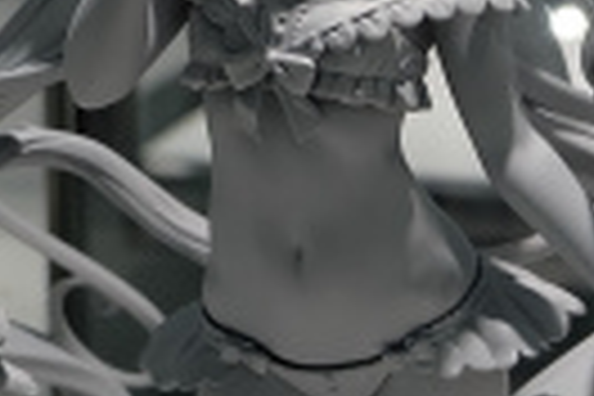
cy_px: 488
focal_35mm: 182
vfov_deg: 7.5
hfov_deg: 10.8
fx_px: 3003
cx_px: 968
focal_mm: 20.1
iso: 400
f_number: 5
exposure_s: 1/150
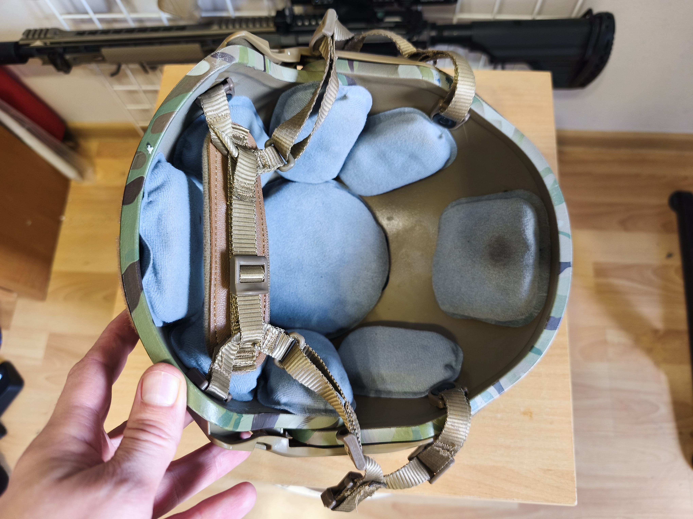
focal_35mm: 23
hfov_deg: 73.9
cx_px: 346
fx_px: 460
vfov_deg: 58.9
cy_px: 260
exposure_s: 1/50
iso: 500
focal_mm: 6.18
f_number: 1.65
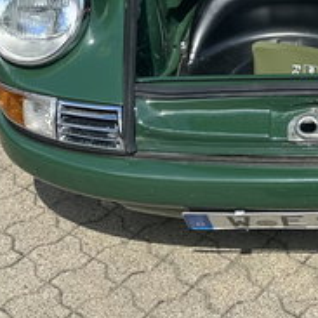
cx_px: 318
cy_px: -85
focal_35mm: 89
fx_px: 925
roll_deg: -3.0
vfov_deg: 18.3
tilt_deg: -19.1
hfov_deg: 19.0
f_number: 1.78
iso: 80
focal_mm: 6.86
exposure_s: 1/2591
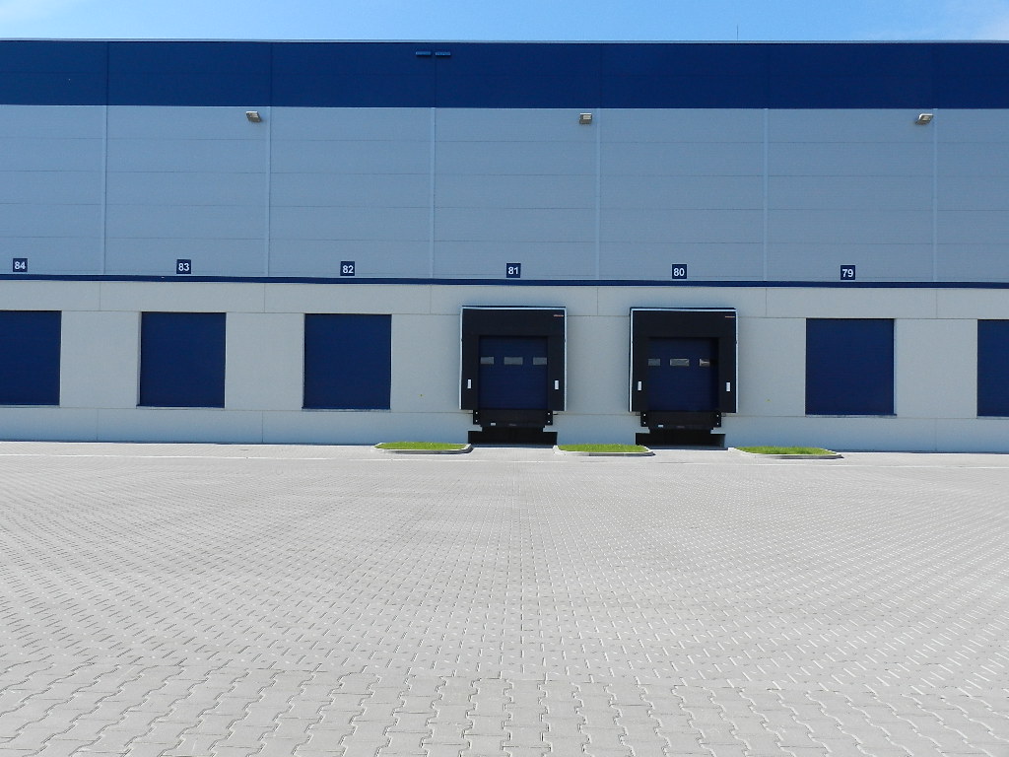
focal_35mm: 32
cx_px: 504
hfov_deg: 56.8
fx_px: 933
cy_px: 378
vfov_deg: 44.2
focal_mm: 5.6
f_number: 4
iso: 160
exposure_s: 1/1000
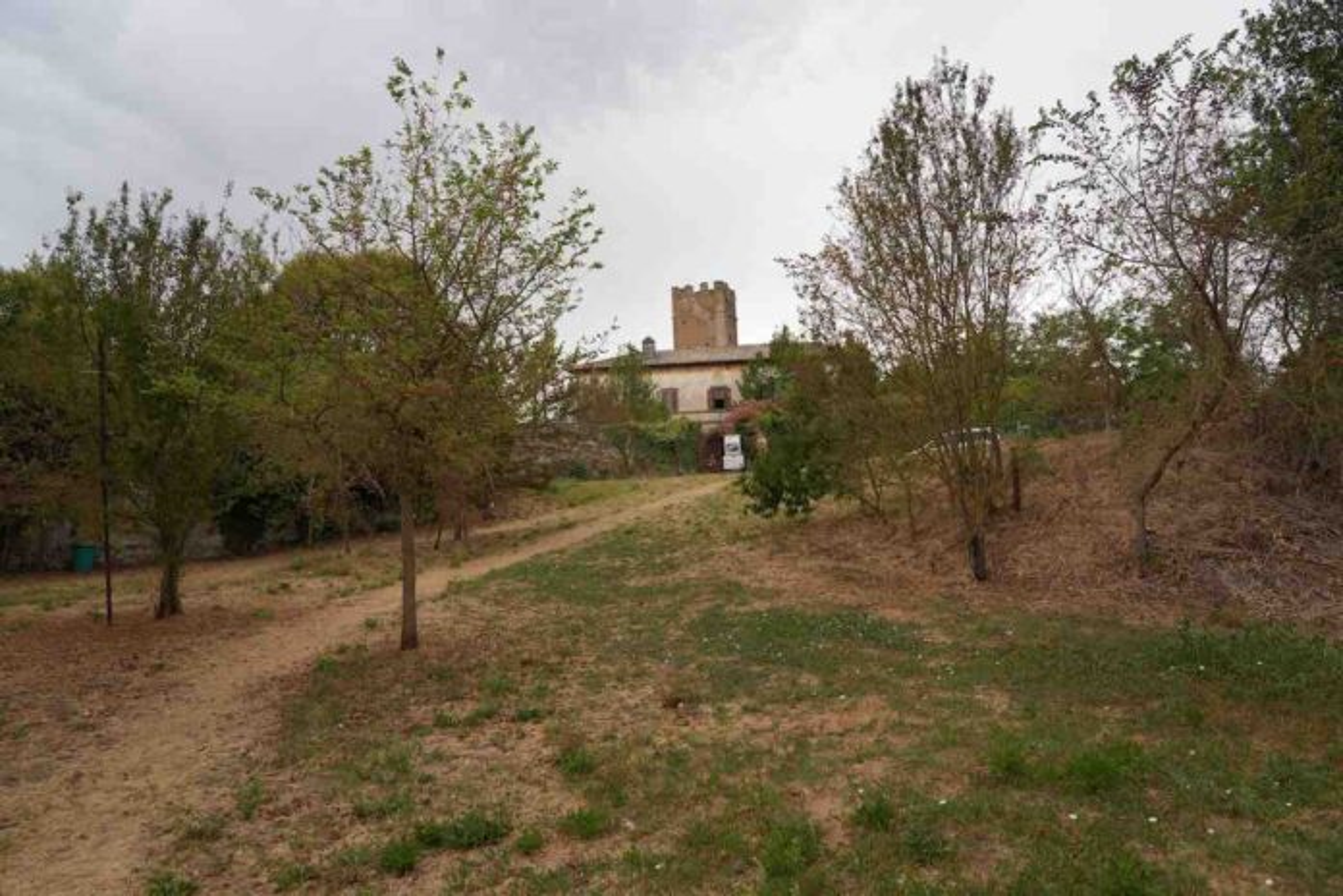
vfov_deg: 53.1
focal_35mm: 24
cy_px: 448
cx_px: 672
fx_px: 895
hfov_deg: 73.7
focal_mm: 24
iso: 125
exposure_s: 1/80
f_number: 6.3
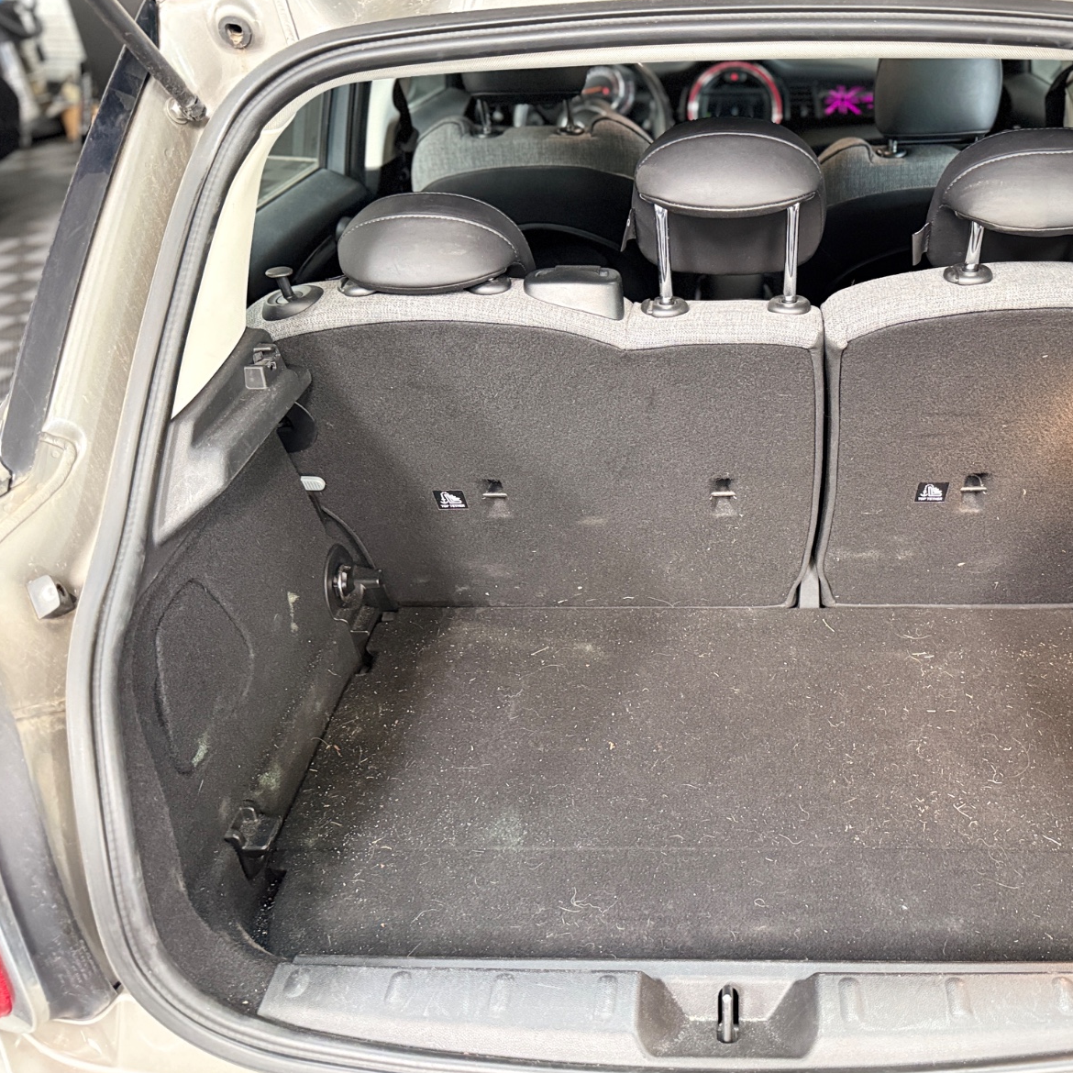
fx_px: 1017
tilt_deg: -33.8
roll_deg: +1.8
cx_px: 710
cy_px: 542
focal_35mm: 29
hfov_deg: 54.6
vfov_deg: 55.6
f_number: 1.78
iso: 800
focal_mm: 6.76
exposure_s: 1/50
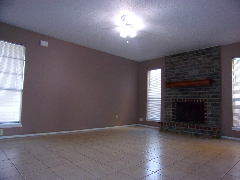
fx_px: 166
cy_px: 90
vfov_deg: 56.8
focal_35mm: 24
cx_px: 120
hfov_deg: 71.6
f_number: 3.3
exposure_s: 1/34
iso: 200
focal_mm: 4.3
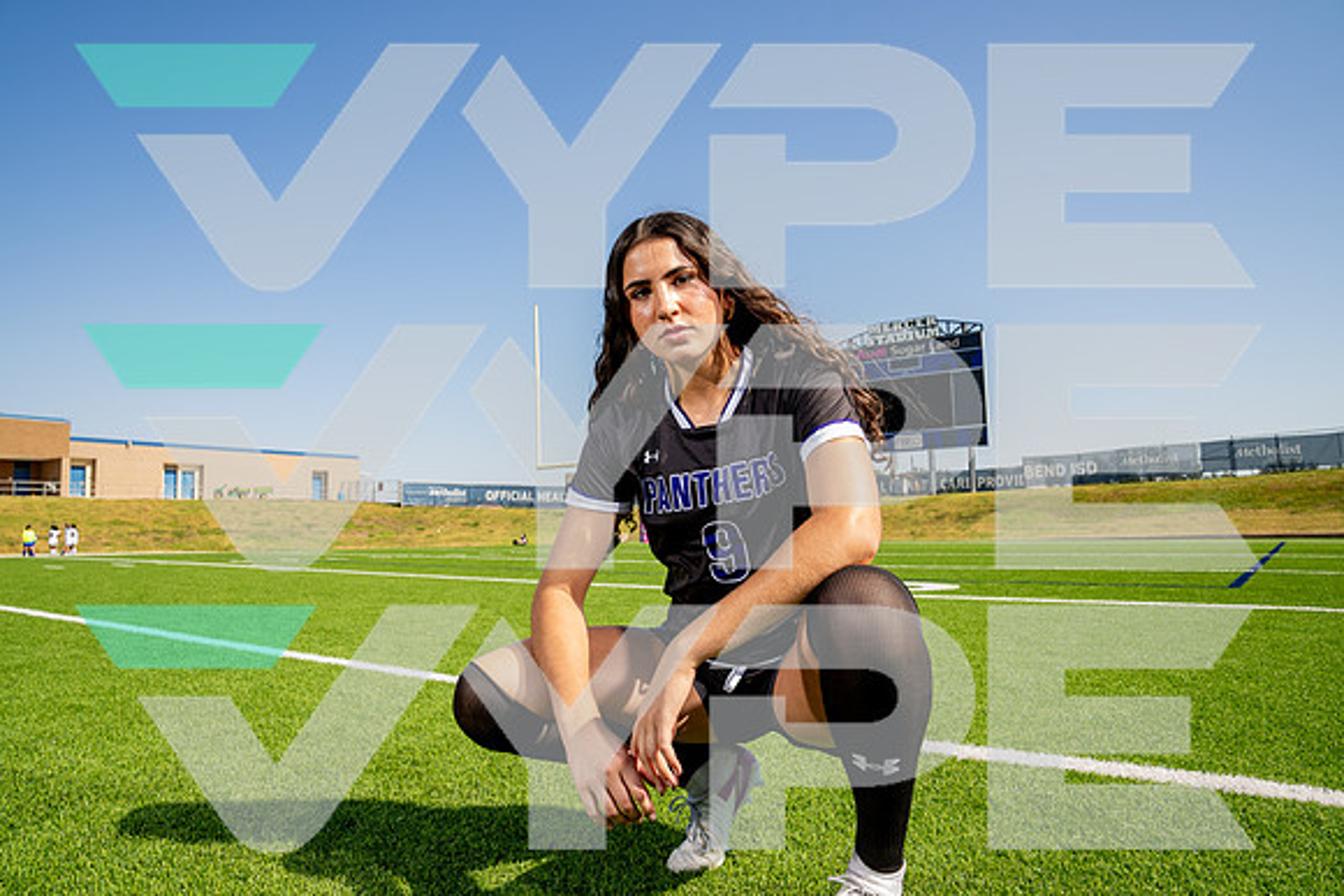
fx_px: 896
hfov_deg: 73.7
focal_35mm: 24
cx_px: 672
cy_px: 448
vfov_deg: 53.2
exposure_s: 1/125
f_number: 7.1
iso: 50
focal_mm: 24
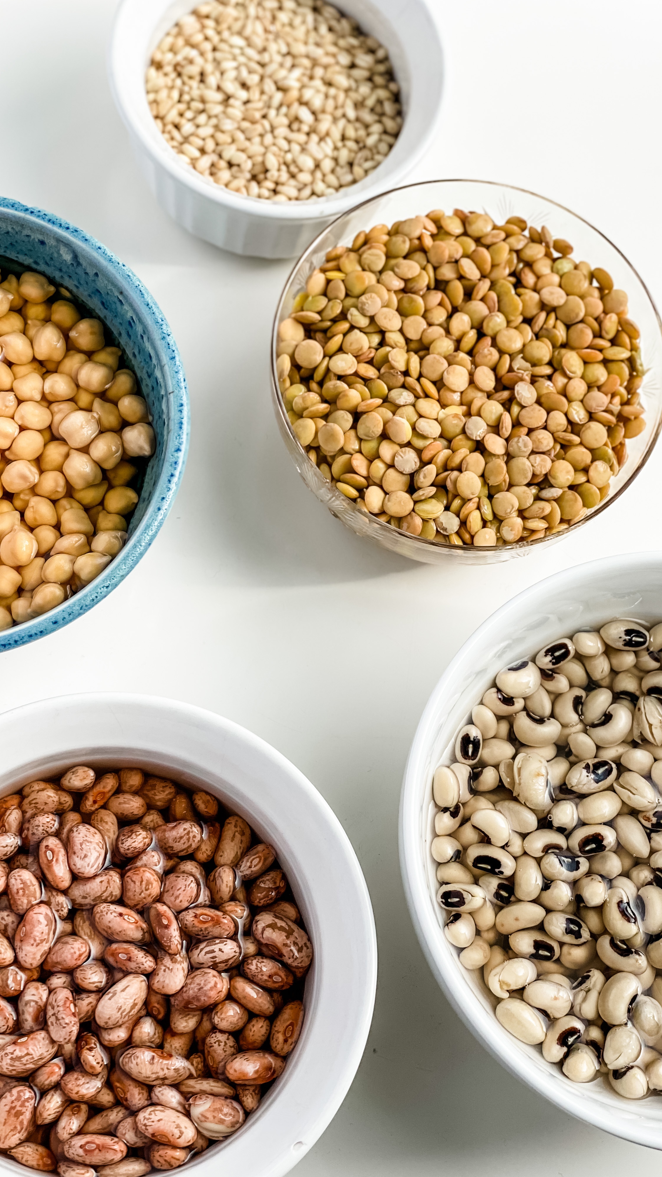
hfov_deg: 21.0
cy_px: 591
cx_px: 248
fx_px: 1779
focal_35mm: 57
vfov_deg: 36.6
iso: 20
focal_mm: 6
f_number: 2
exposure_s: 1/300
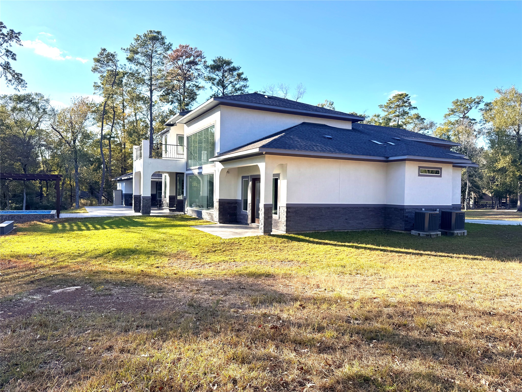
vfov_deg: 56.8
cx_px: 261
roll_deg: -1.4
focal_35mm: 24
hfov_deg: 71.6
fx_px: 362
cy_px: 196
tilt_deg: -1.0
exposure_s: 1/1721
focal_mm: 6.76
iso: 80
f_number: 1.78
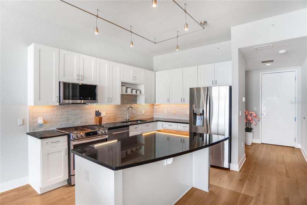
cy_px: 102
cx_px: 154
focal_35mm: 18
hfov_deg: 90.0
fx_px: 153
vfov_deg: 67.4
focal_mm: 12
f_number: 2.5
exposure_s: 1/50
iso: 100
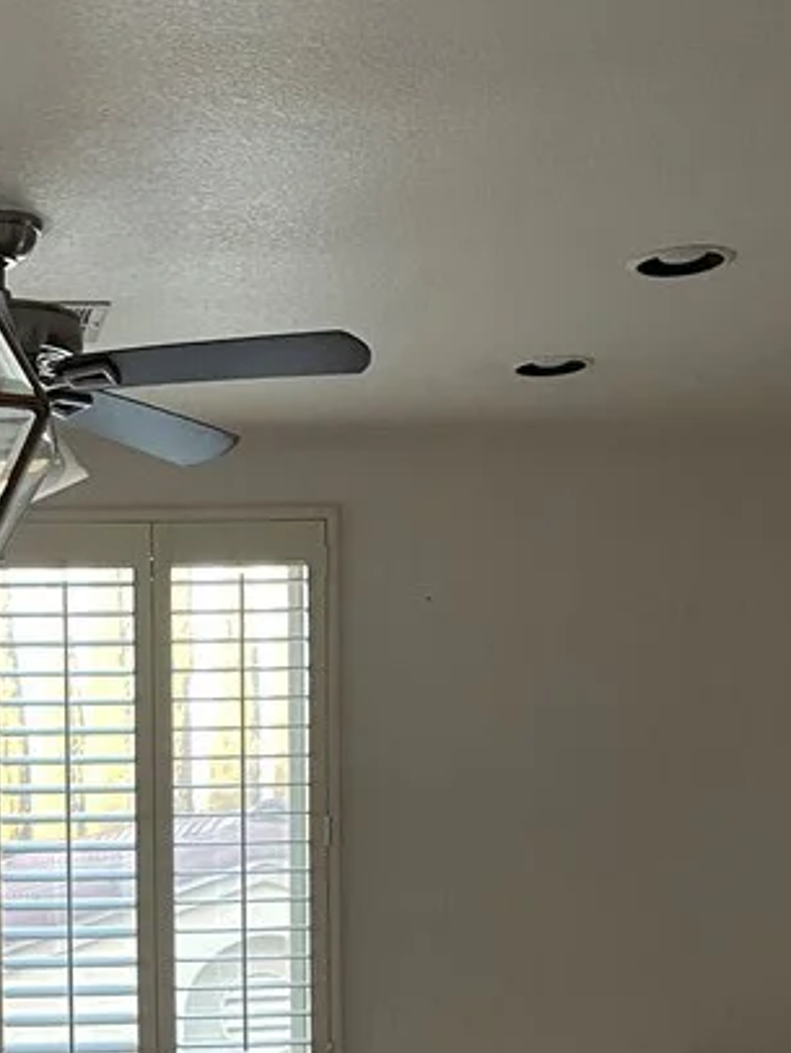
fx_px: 1917
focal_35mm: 63
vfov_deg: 29.4
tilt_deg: +0.2
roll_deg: +2.2
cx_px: 36
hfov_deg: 22.6
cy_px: 954
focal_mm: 5.1
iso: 250
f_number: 1.6
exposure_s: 1/60
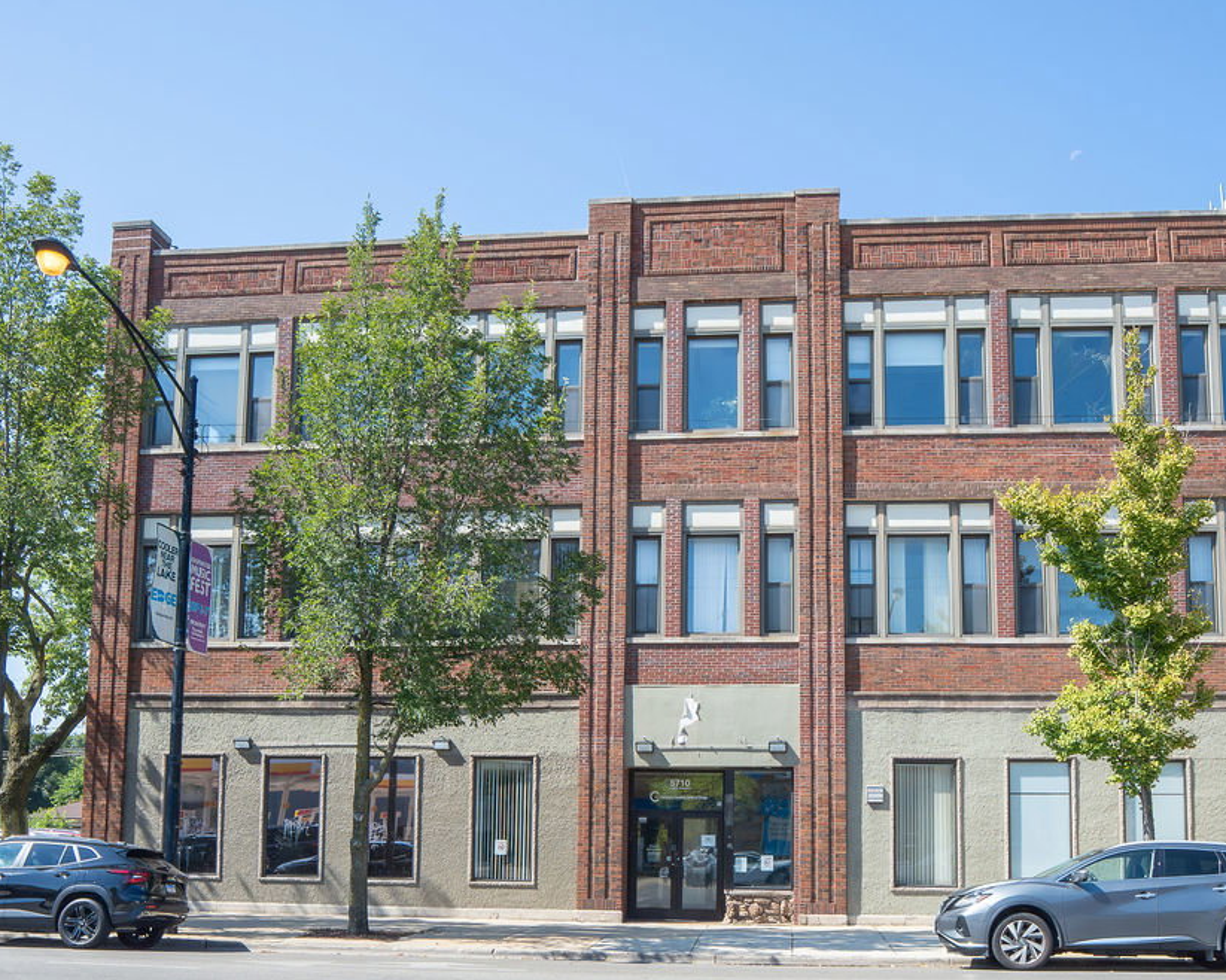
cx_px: 651
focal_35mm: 33
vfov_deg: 43.2
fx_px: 1197
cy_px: 724
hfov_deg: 54.2
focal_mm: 16
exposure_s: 1/250
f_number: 14
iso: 800
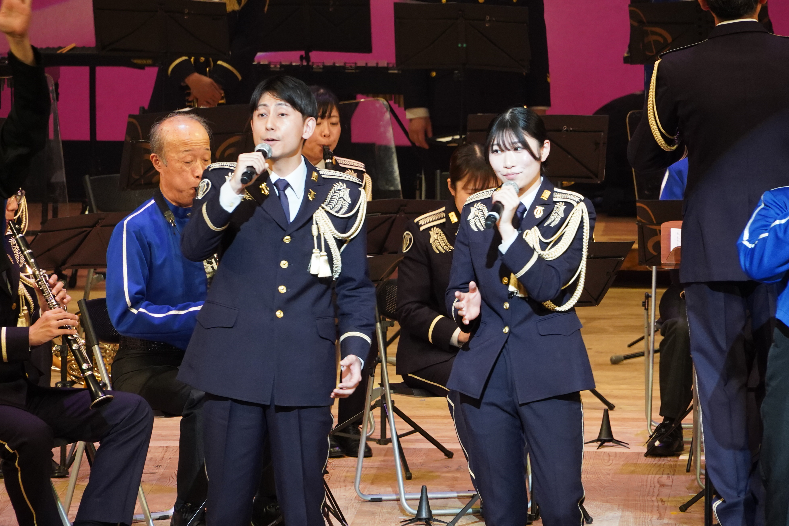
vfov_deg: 3.1
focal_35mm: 450
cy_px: 263
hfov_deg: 4.6
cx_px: 394
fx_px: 9862
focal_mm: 300
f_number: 11
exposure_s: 1/80
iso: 2500
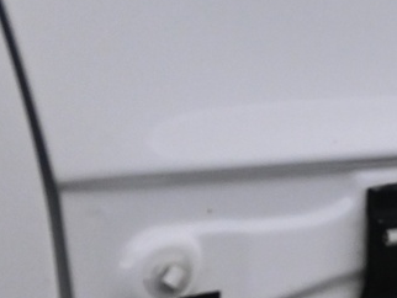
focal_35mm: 149
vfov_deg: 10.0
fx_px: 1706
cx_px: 678
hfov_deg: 12.3
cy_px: 193
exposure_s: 1/60
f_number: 4
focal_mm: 20.5
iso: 1600
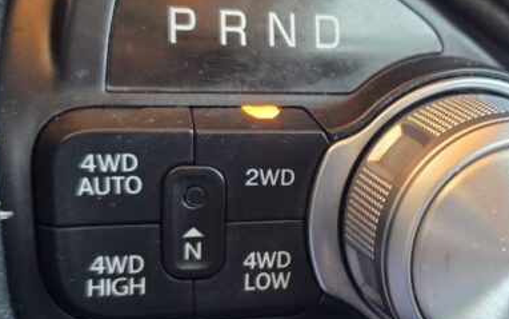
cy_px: 182
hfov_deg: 38.7
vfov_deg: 25.3
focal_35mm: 51
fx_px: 708
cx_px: 369
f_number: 1.7
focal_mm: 6.25
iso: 400
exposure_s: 1/50
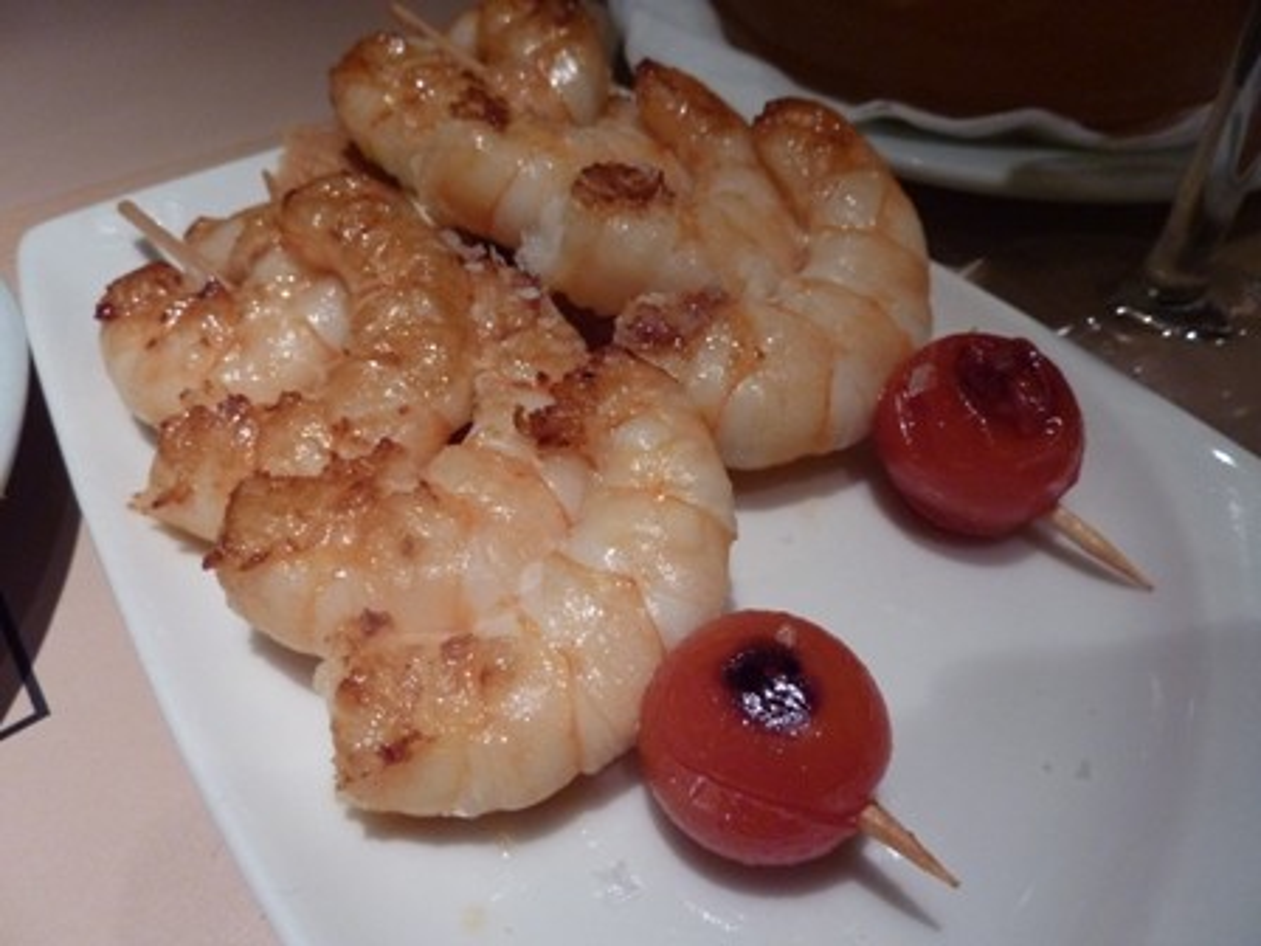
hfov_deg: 69.4
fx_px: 911
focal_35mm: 25
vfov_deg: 54.9
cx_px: 630
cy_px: 473
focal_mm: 4.1
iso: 250
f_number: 3.3
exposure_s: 1/30
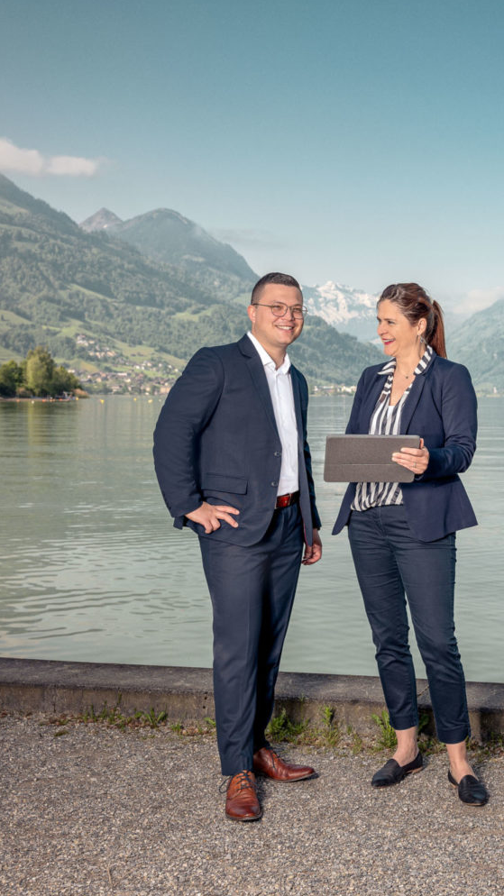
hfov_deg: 23.4
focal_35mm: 49
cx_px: 509
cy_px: 447
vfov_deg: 42.1
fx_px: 1164
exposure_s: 1/200
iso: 50
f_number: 5
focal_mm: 31
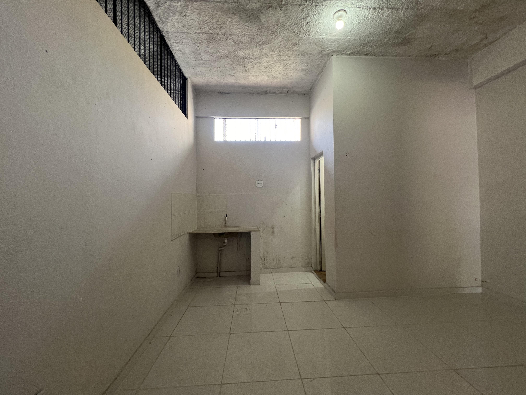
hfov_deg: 106.2
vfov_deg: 89.9
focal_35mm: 13
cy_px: 198
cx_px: 263
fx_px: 198
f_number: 1.8
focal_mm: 1.57
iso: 125
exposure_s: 1/60
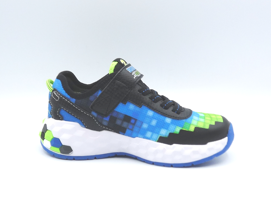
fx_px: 376
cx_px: 136
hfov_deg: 39.7
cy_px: 102
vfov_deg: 30.3
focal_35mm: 48
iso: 100
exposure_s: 1/200
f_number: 4.5
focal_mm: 4.8
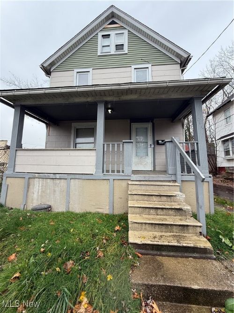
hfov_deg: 85.7
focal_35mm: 14
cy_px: 156
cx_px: 117
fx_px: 126
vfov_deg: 102.1
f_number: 2.2
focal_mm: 2.22
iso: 50
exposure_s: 1/176
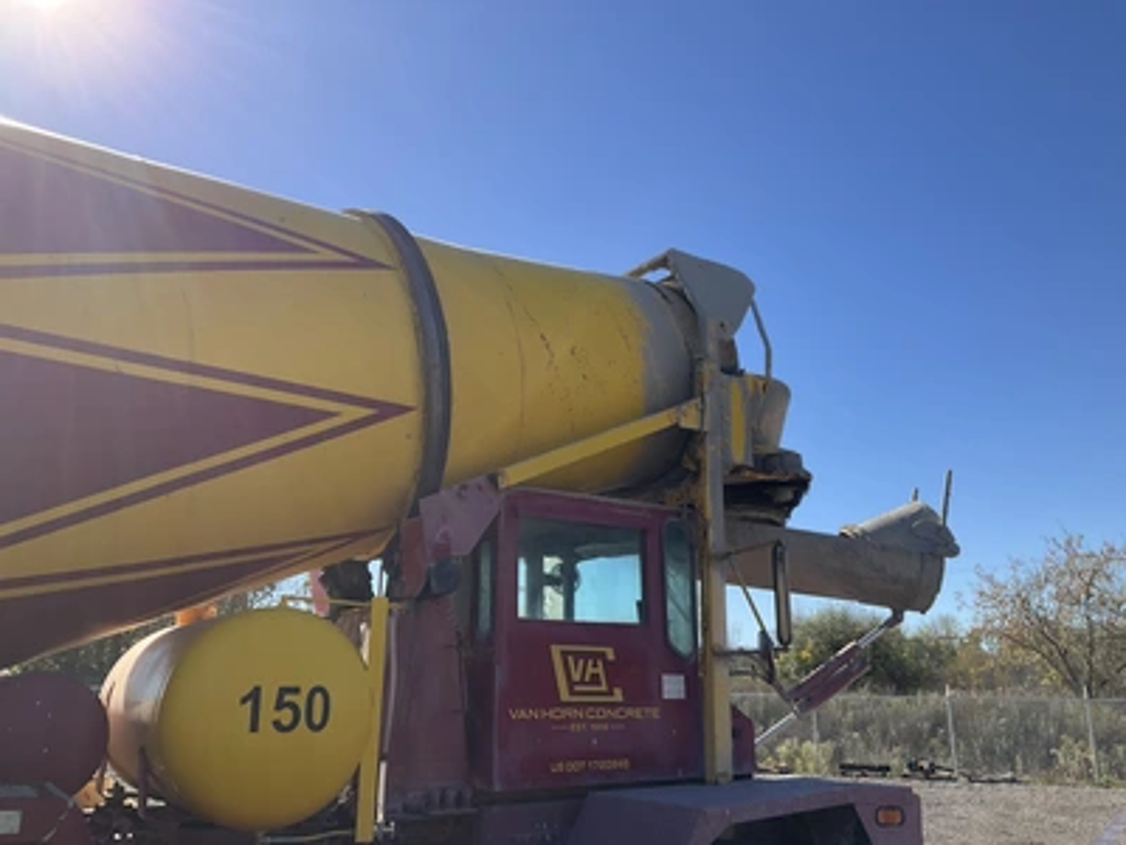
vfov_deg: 48.2
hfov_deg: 61.7
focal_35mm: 29
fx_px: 943
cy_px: 422
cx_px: 563
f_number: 1.8
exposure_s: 1/1675
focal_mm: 3
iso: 25
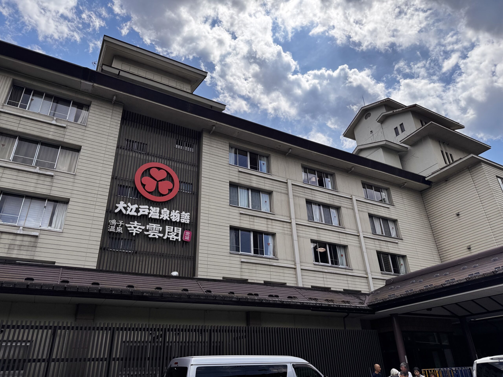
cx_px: 252
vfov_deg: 56.8
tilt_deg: +27.2
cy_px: 188
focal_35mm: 24
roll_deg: +1.6
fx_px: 349
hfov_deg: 71.6
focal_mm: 6.76
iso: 80
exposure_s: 1/5814
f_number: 1.78
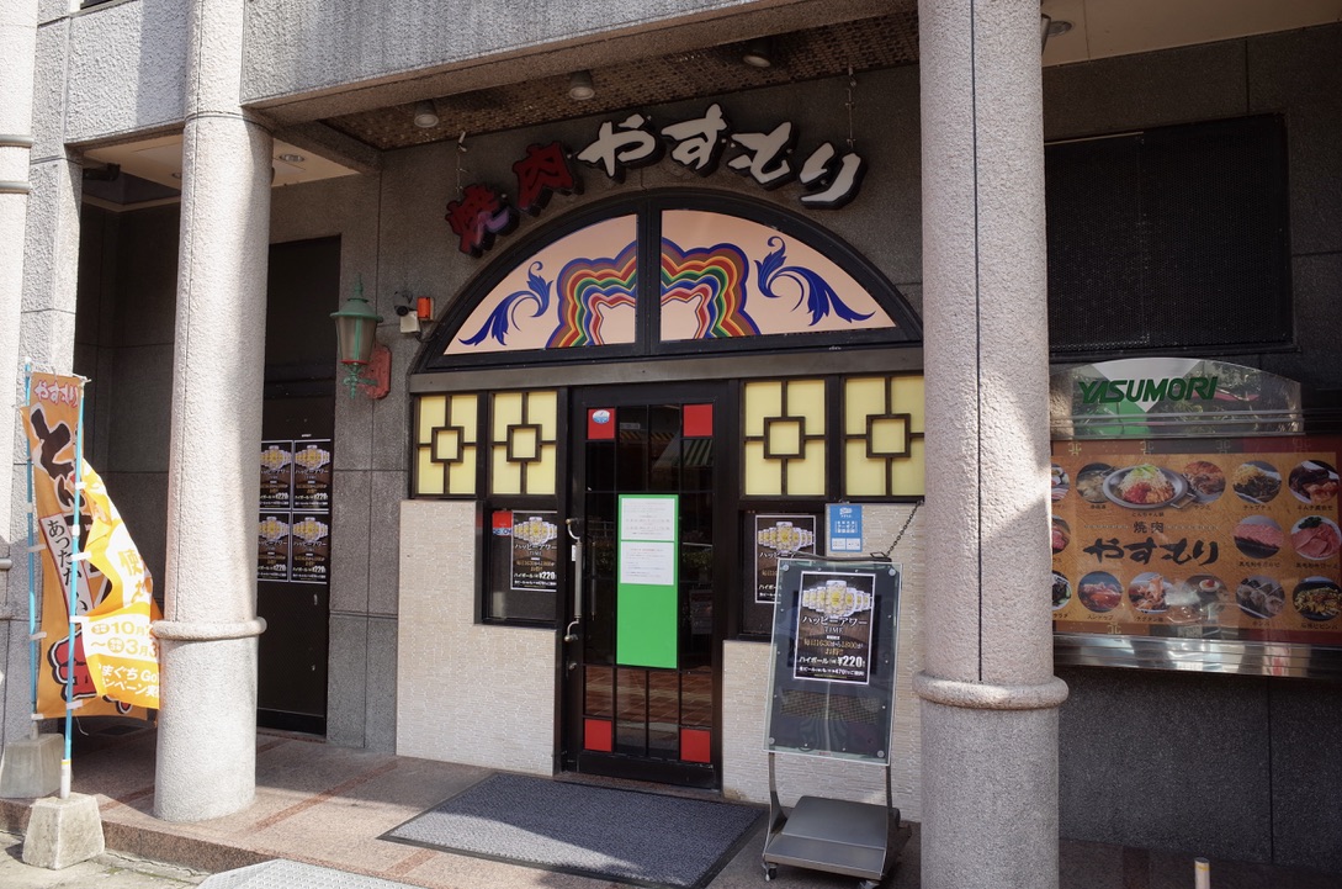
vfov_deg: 46.2
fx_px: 1041
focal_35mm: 28
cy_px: 444
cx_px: 671
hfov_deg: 65.6
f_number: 5.6
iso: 100
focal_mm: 18.3
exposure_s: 1/125
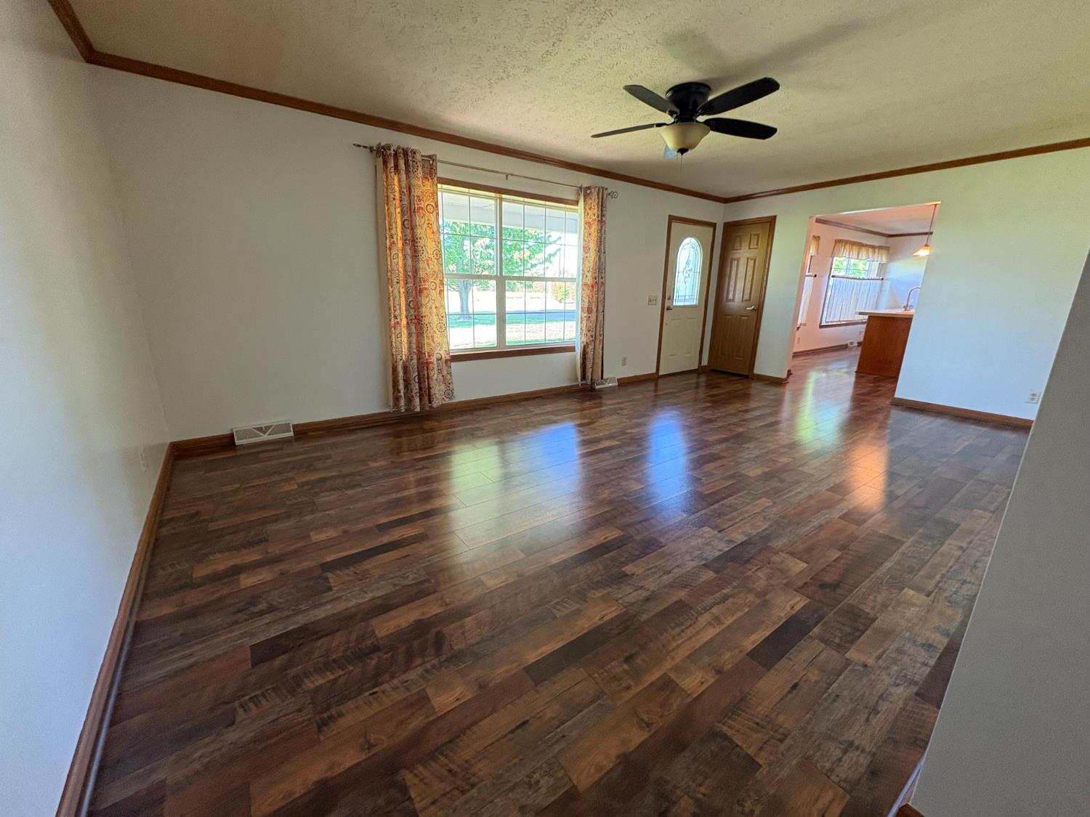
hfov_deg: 102.1
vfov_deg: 85.7
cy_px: 408
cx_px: 545
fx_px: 441
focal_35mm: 14
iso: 250
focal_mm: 2.22
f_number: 2.2
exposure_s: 1/60
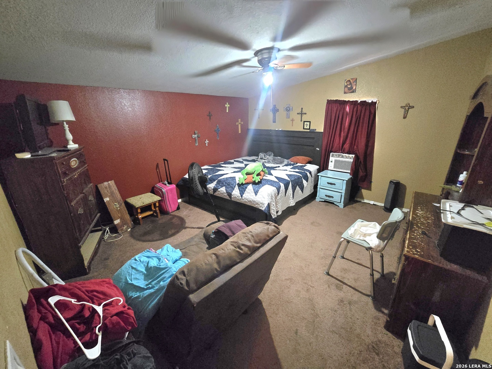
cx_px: 246
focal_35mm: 13
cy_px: 184
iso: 1600
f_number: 2.2
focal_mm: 2.2
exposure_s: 1/60.2
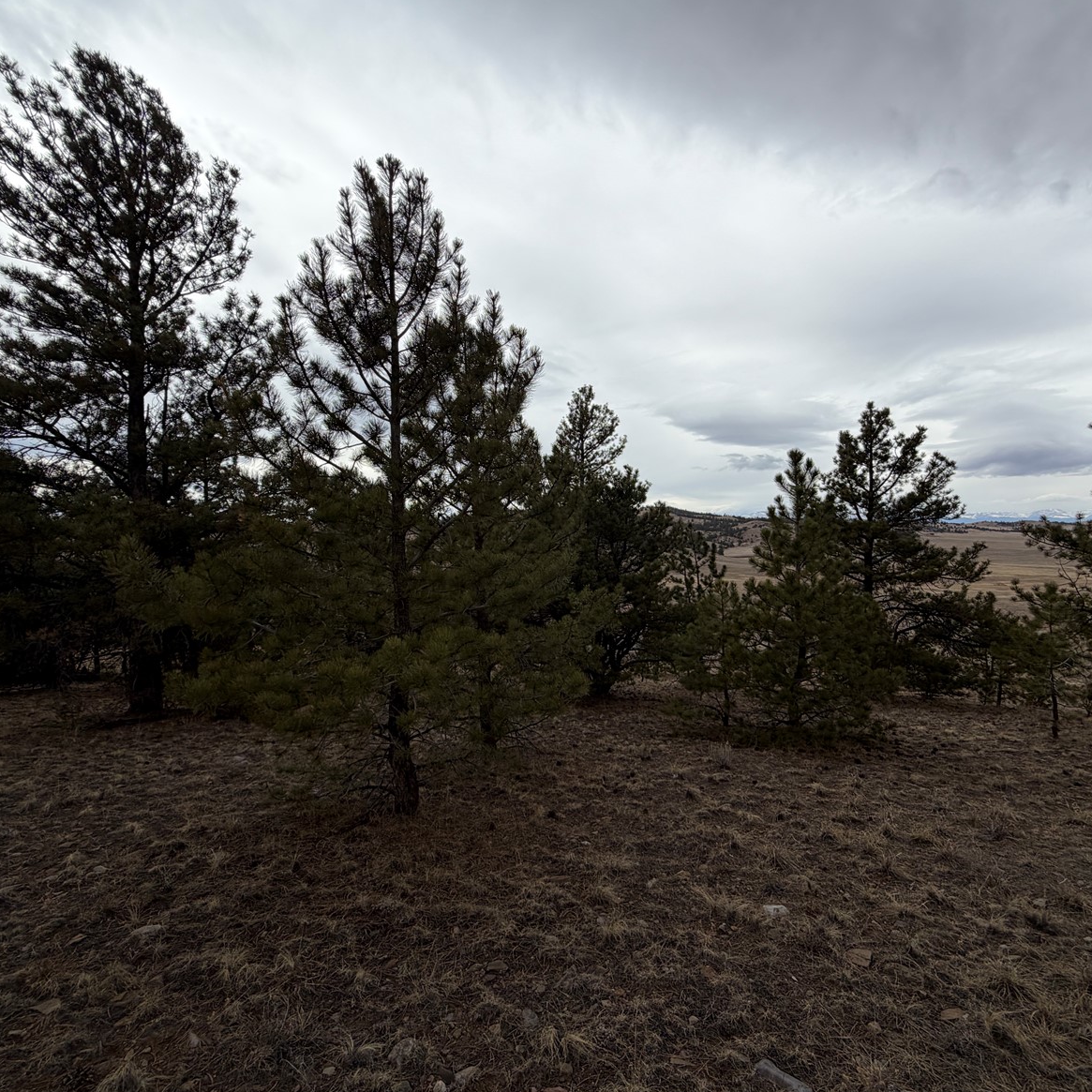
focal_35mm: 17
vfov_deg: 84.0
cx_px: 581
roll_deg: -0.1
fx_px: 607
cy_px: 538
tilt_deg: +0.4
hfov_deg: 83.9
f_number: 2.2
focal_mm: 2.22
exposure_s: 1/853
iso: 20
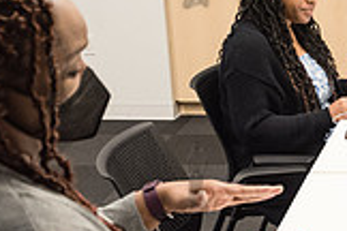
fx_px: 839
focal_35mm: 87
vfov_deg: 15.7
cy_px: 74
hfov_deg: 20.9
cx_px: 471
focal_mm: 24
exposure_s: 1/250
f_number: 4.5
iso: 2500
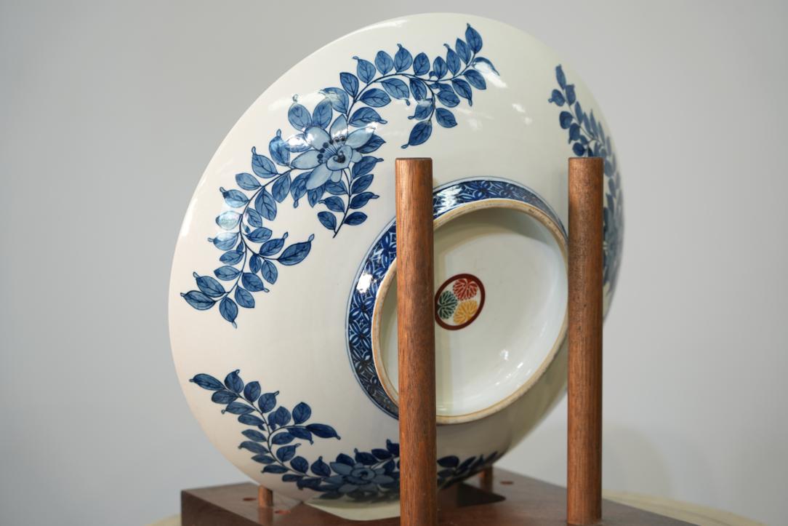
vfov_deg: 17.7
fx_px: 1686
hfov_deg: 26.3
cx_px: 394
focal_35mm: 77
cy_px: 263
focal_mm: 77
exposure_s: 1/80
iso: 640
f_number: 4
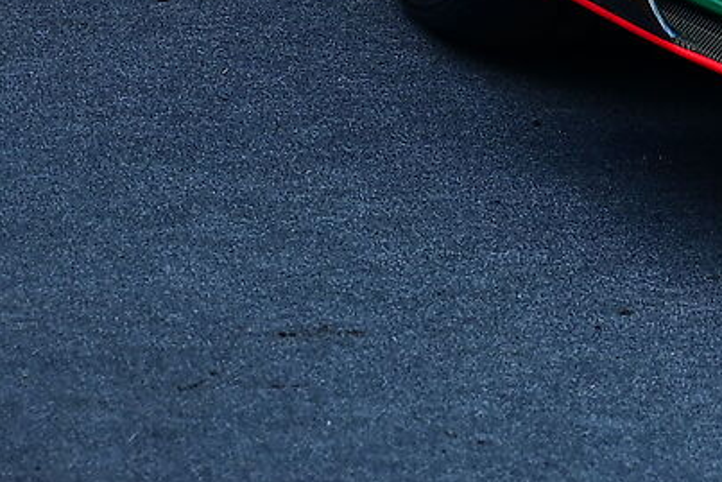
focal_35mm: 417
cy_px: -670
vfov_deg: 3.3
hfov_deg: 4.8
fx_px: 8366
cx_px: 1575
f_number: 4
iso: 100
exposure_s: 1/160
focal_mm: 70
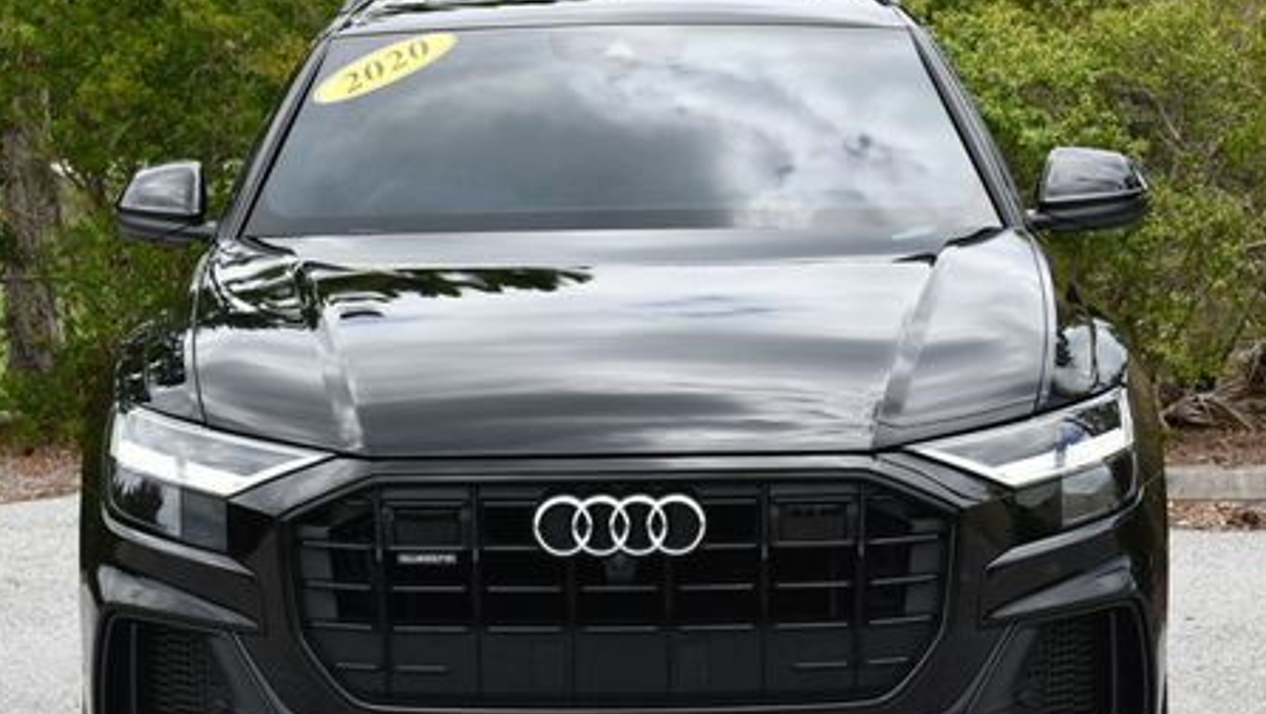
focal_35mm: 108
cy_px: 408
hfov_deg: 19.8
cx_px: 552
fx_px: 3627
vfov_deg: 11.2
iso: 200
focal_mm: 36
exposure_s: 1/250
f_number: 8
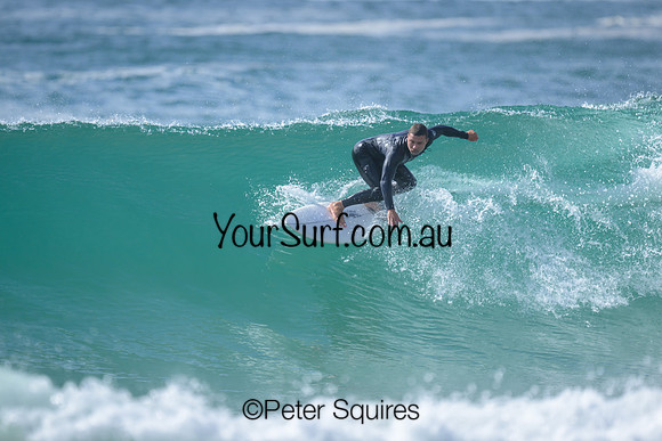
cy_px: 192
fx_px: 16883
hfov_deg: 2.2
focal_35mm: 918
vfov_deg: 1.5
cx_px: 343
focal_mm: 800
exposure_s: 1/2000
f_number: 6.3
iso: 320
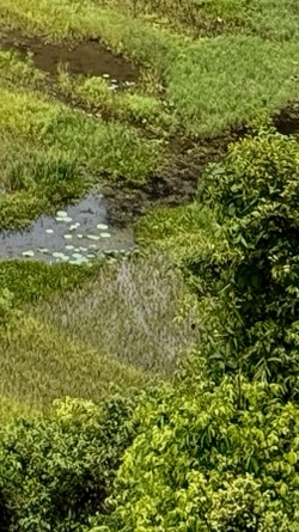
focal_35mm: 235
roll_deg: -0.1
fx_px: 3315
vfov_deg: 8.6
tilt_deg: -10.7
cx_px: -392
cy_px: -603
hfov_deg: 5.0
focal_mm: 6.76
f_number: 1.78
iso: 64
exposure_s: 1/2667
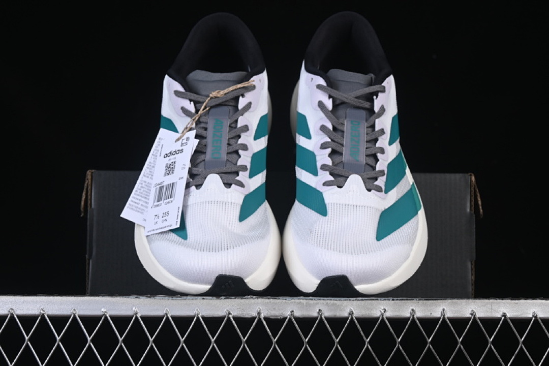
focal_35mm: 75
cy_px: 183
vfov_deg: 18.2
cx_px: 274
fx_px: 1144
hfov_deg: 27.0
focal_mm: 50
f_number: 8
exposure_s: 1/80
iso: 160
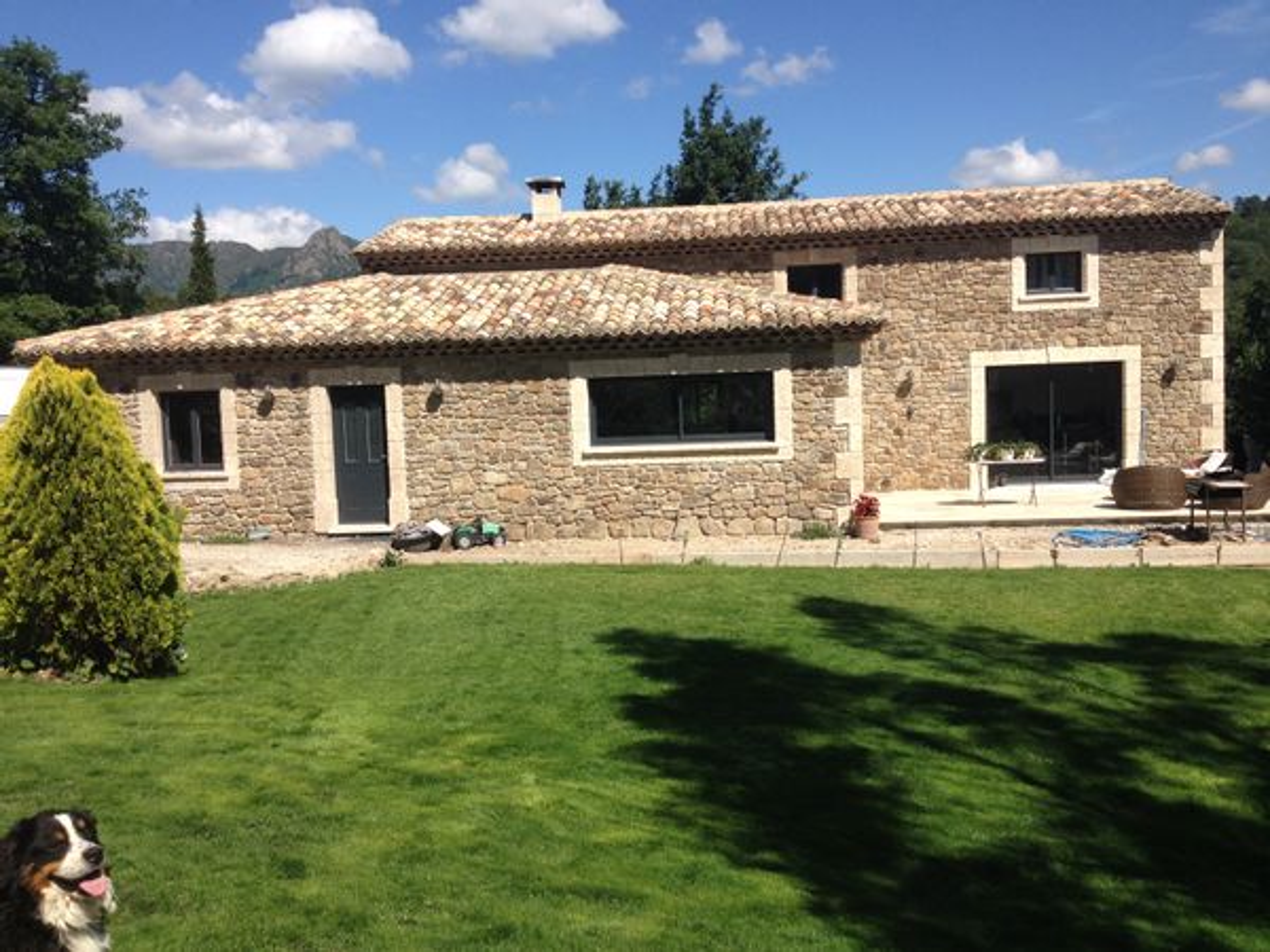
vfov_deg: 40.7
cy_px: 476
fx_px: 1284
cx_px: 635
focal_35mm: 35
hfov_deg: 52.6
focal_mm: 4.28
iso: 50
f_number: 2.4
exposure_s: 1/1905
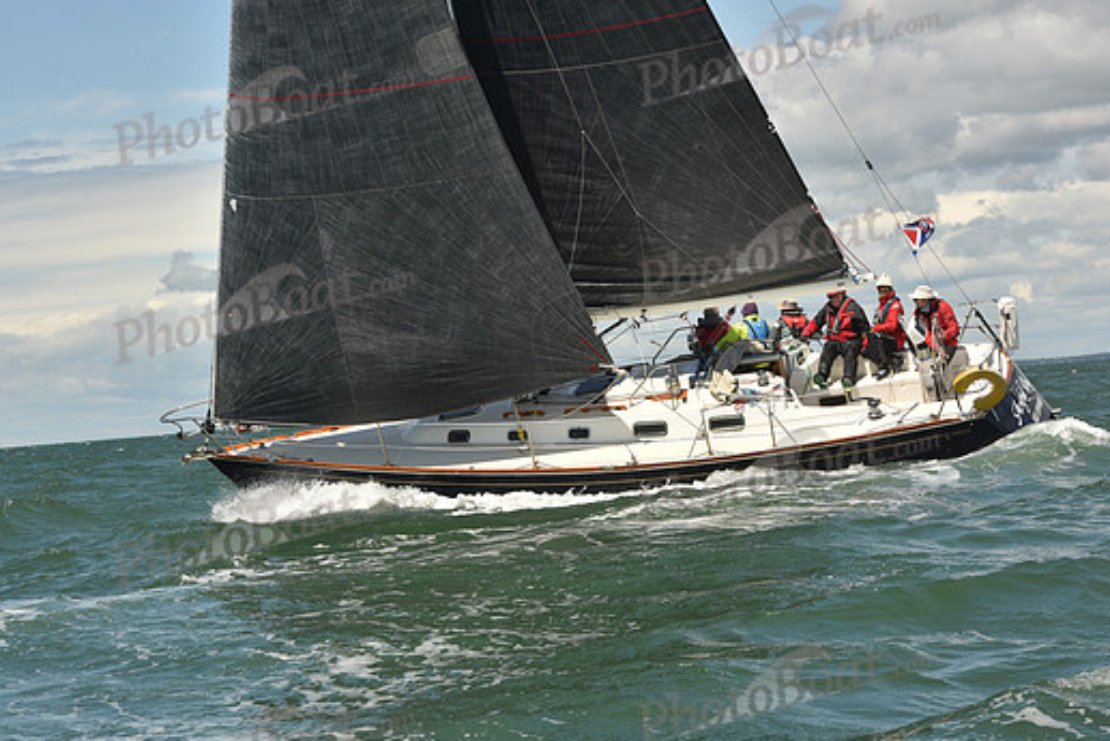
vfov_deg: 12.5
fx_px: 3392
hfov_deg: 18.6
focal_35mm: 110
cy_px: 390
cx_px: 528
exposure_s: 1/800
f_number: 11
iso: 320
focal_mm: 98
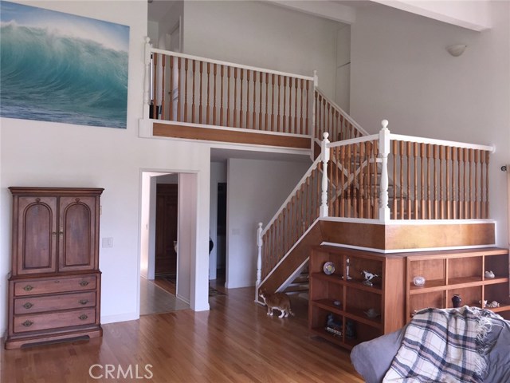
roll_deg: -1.6
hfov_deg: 61.7
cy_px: 192
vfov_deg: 48.2
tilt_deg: +1.0
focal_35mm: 29
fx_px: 427
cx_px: 255
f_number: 2.2
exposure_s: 1/30
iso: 50
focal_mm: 4.15
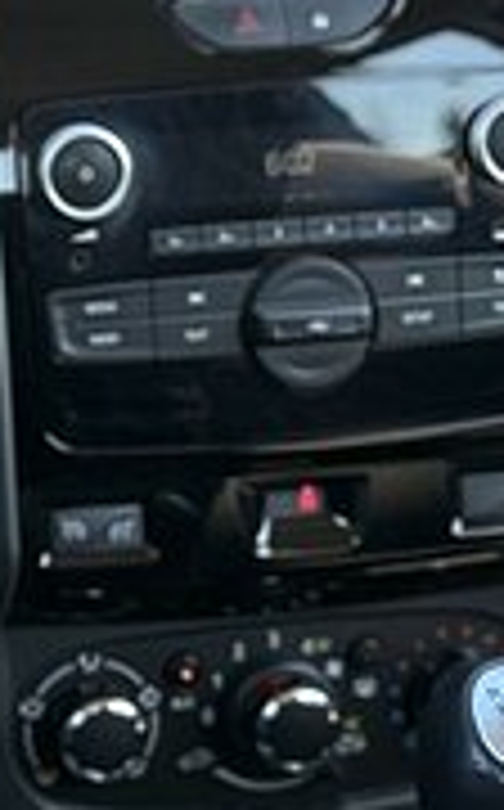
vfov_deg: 13.3
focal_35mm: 155
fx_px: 3417
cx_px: -382
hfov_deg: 8.2
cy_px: -22
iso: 200
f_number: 1.78
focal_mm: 6.76
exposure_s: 1/195
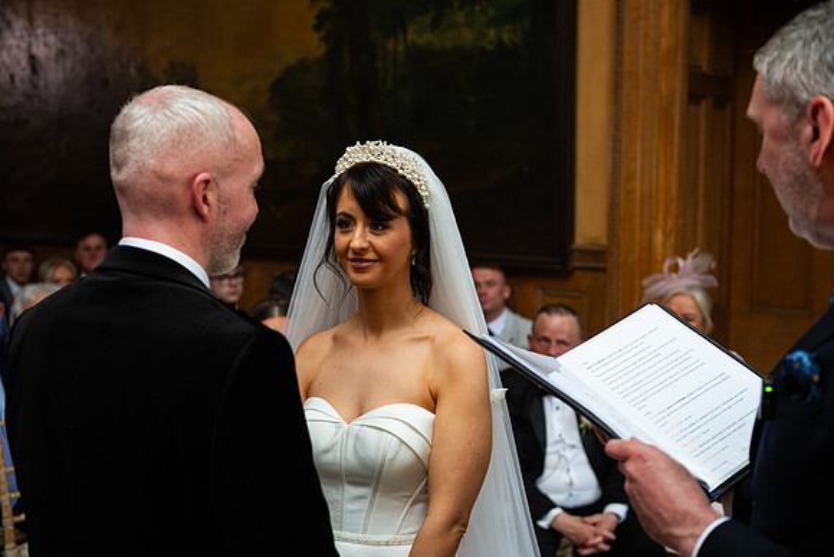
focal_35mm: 50
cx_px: 417
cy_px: 278
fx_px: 1159
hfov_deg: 39.6
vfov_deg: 27.0
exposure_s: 1/160
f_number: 3.5
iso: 800
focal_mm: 50
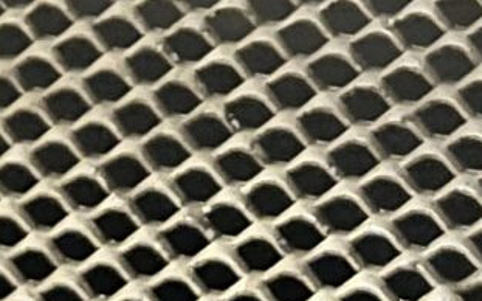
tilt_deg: -23.3
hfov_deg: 9.2
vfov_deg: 5.6
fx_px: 2980
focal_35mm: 227
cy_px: -399
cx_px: 296
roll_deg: +1.6
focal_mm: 5.1
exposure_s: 1/13
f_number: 1.6
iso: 640
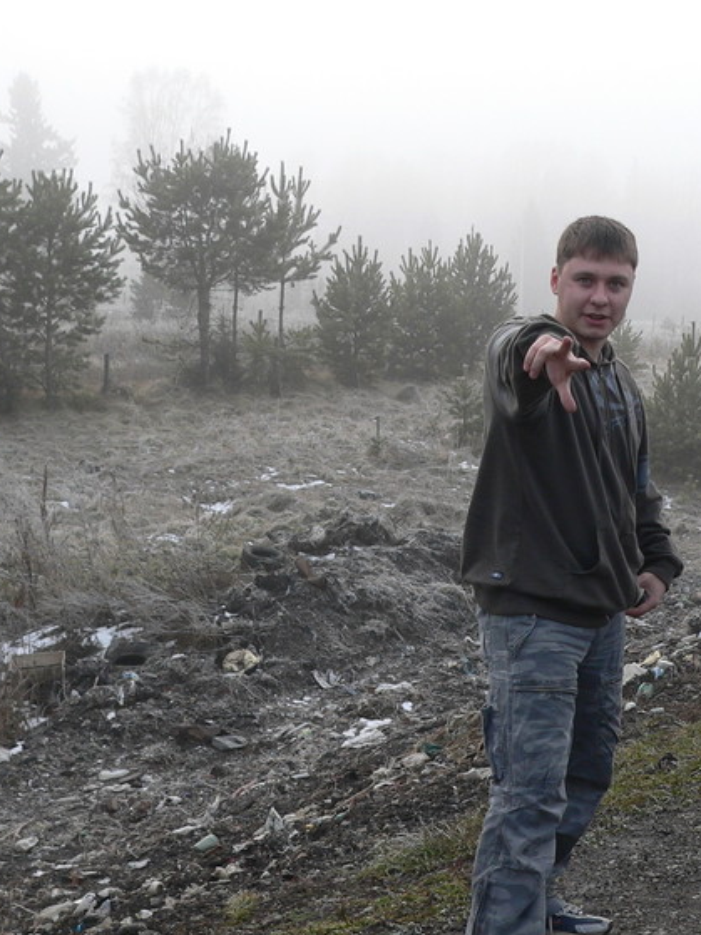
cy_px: 604
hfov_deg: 24.9
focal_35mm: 58
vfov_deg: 33.0
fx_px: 1567
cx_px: 540
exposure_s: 1/125
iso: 80
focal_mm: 6
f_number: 3.7
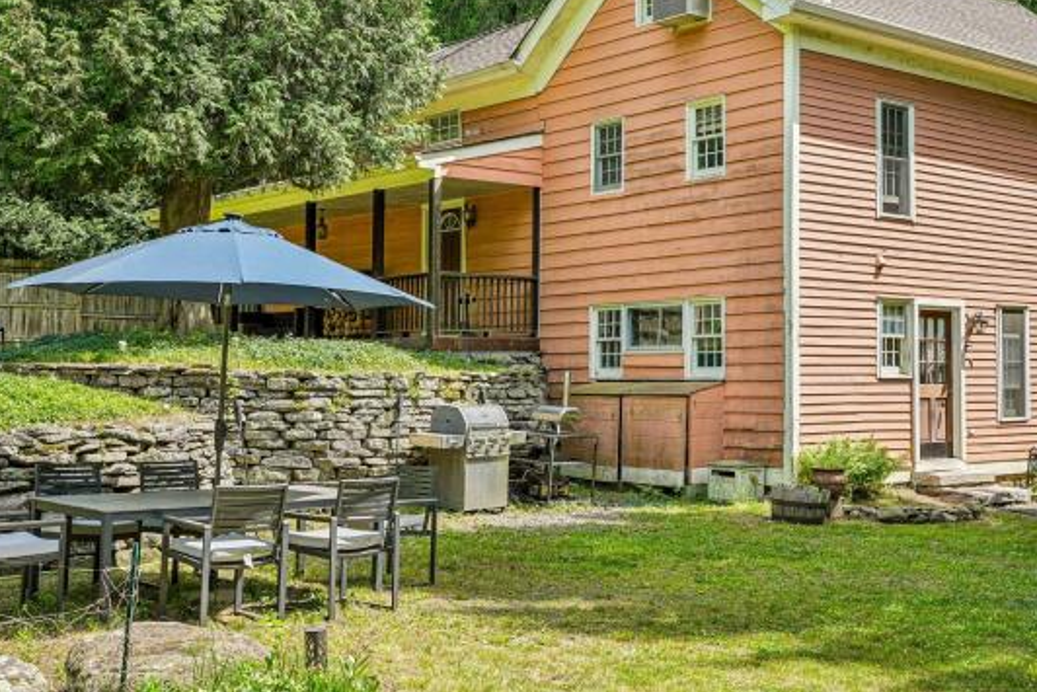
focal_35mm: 47
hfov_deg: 42.1
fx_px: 1345
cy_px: 288
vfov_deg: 28.8
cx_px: 556
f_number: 8
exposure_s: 1/60
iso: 100
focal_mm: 34.5
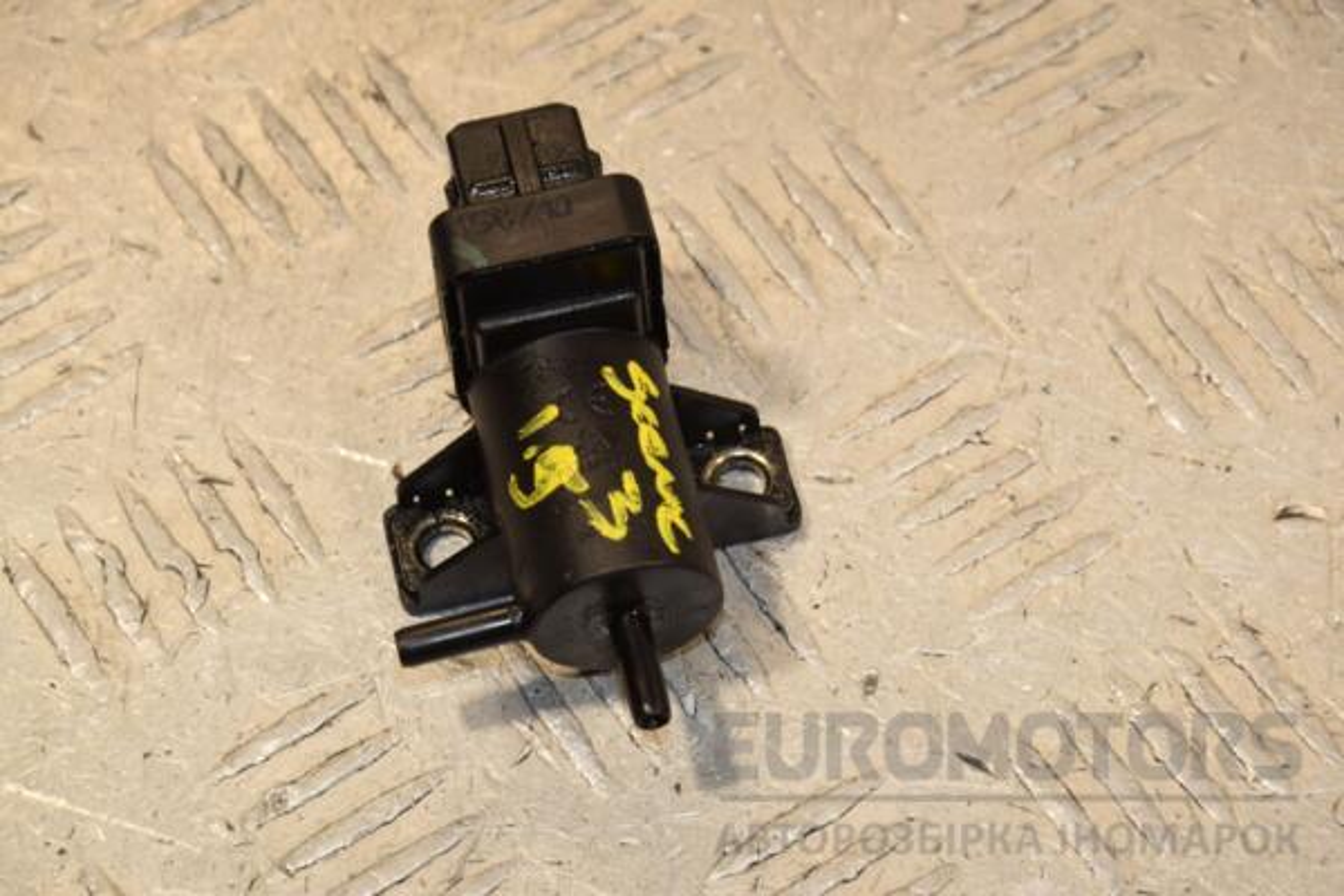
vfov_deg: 8.7
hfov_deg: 13.0
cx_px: 672
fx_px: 5880
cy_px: 448
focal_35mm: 158
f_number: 9
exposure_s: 1/200
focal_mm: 105
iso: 800
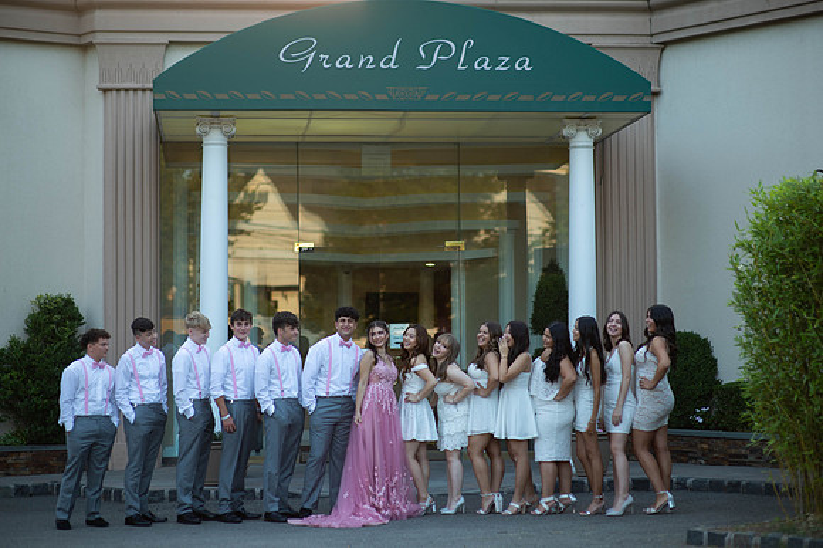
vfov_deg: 16.1
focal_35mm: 85
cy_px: 274
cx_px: 412
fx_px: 1942
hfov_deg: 23.9
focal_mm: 85
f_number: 2
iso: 250
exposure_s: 1/1000
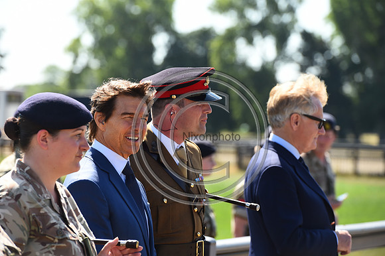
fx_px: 2138
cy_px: 128
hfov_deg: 10.3
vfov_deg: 6.9
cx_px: 192
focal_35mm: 200
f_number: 6.3
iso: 640
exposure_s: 1/1250
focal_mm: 200
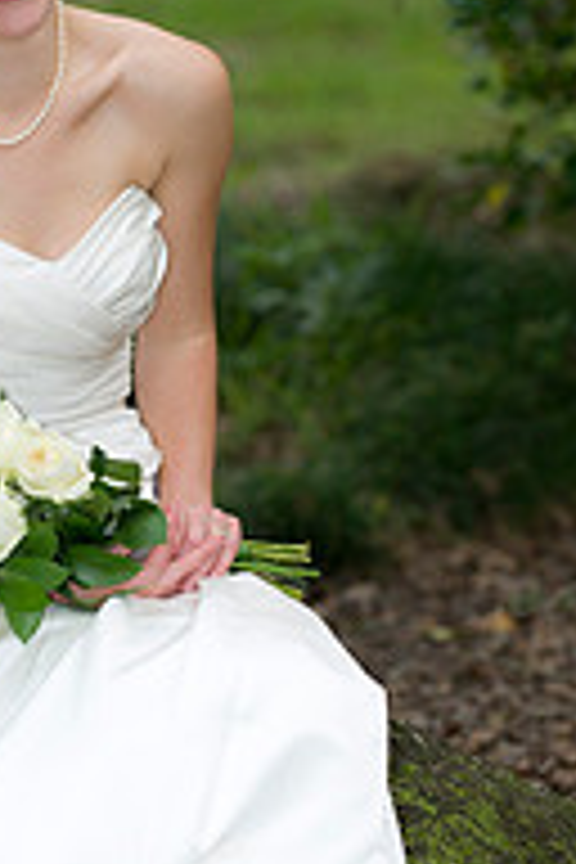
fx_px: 7295
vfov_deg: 6.8
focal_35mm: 304
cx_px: 101
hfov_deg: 4.5
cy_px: 436
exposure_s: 1/200
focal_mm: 130
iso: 400
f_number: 2.8
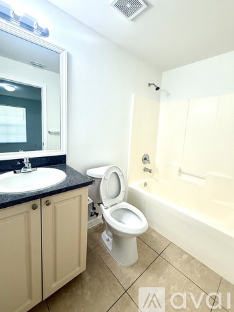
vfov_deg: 98.1
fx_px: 135
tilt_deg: -7.0
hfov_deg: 81.7
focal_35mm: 15
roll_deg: -3.2
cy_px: 147
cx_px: 121
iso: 125
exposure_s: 1/120
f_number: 2.2
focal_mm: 2.22
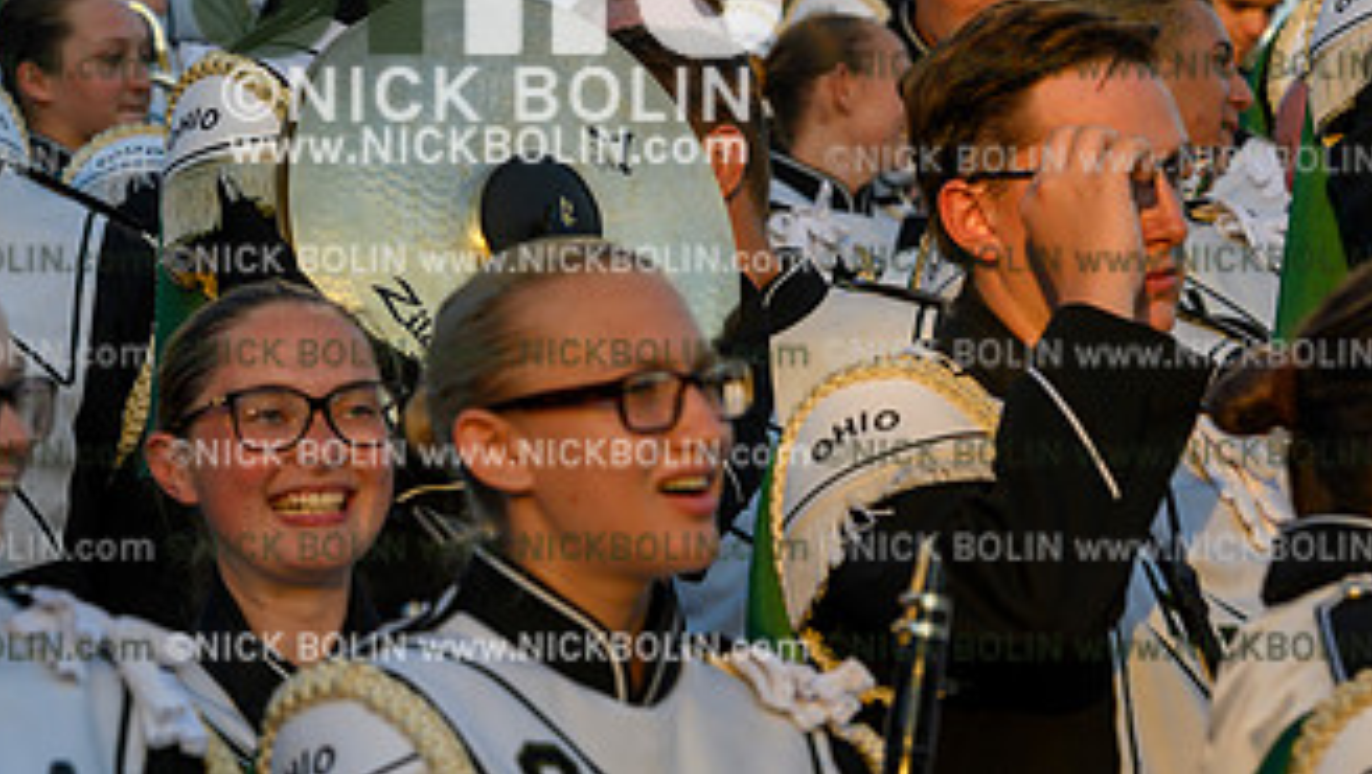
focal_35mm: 259
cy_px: -31
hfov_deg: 8.3
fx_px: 9429
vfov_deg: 4.7
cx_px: 485
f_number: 8
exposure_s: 1/125
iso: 160
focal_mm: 140
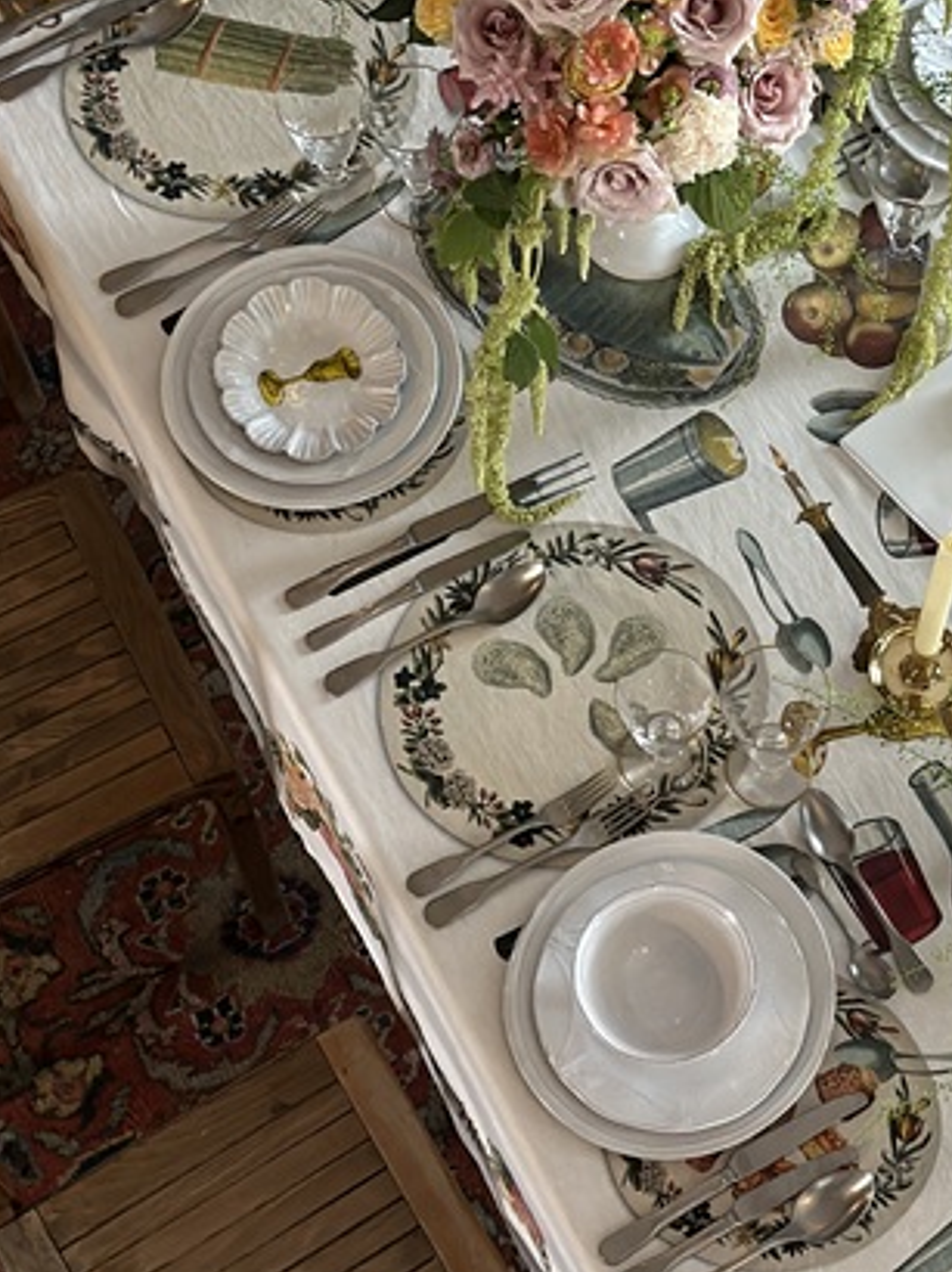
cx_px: 746
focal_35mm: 82
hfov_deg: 17.8
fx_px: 3010
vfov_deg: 23.7
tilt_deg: -61.9
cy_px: 363
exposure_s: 1/33
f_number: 1.78
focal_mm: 6.86
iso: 500
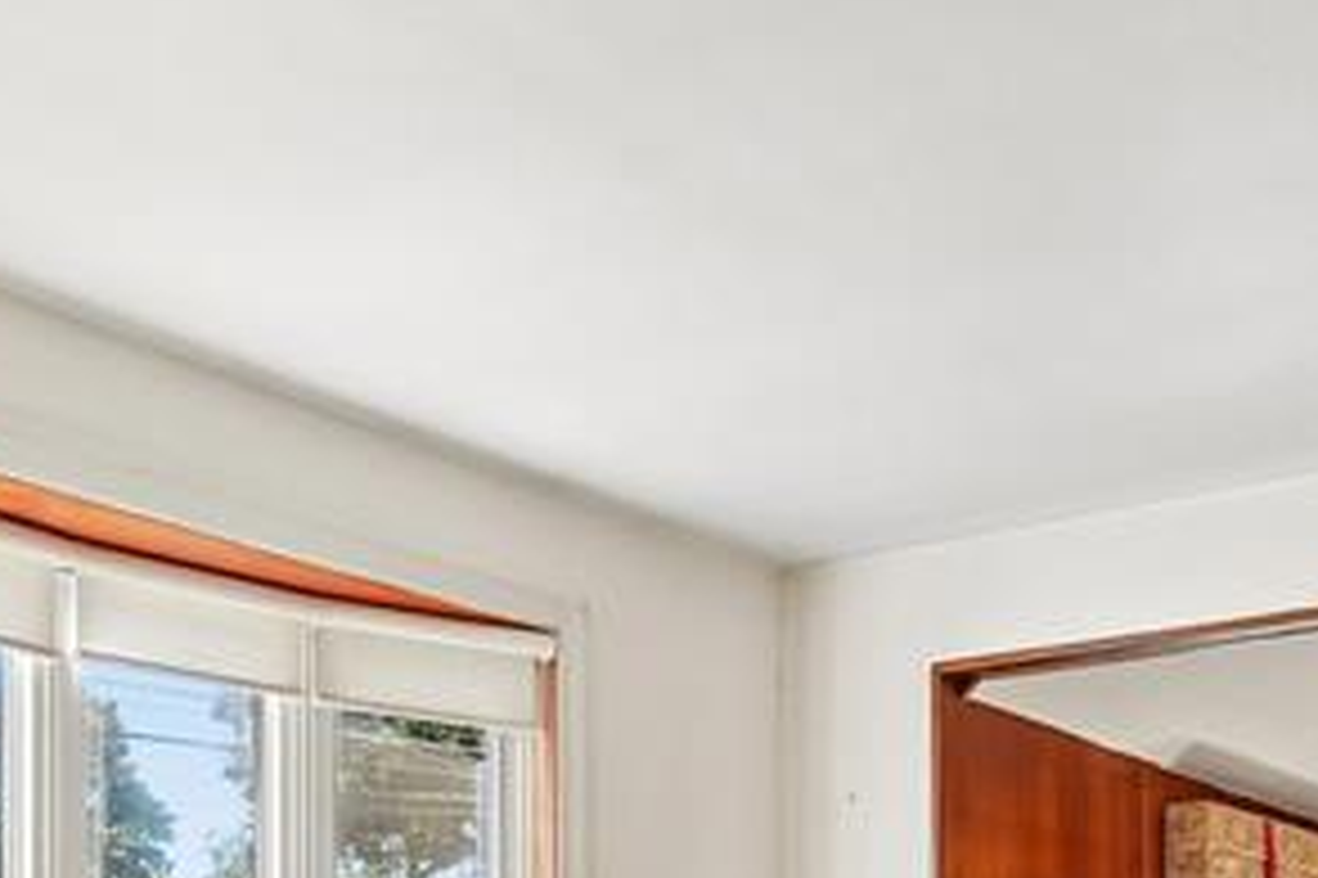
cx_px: 801
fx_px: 1793
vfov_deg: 24.1
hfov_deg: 40.2
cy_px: 1139
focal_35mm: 49
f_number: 8
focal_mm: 14
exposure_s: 1/40
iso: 400
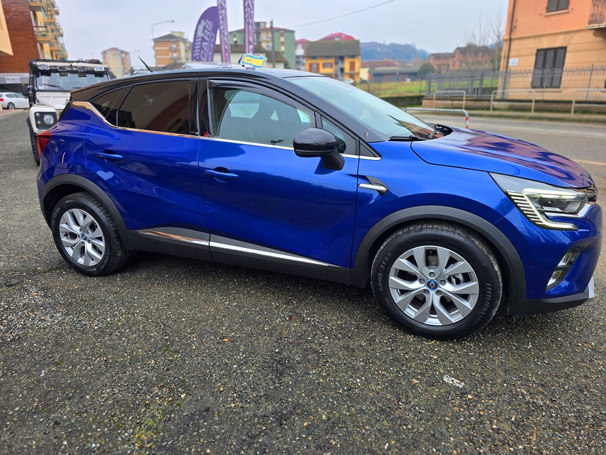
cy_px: 228
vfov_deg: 58.9
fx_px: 403
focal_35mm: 23
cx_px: 303
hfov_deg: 73.9
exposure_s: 1/100
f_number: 1.7
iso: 40
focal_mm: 6.3
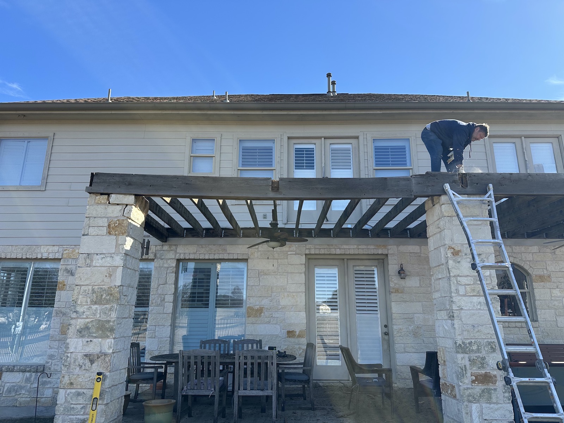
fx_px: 391
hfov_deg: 71.6
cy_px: 212
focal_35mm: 24
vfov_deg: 56.8
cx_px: 282
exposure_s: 1/2410
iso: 80
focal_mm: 6.86
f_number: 1.78
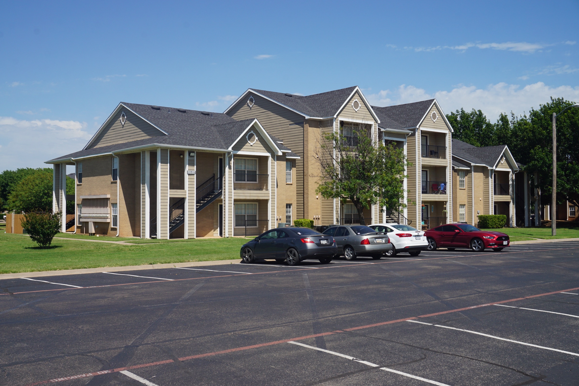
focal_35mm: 40
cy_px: 193
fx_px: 651
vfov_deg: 33.0
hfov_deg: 47.9
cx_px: 290
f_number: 11
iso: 100
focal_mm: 27
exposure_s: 1/160
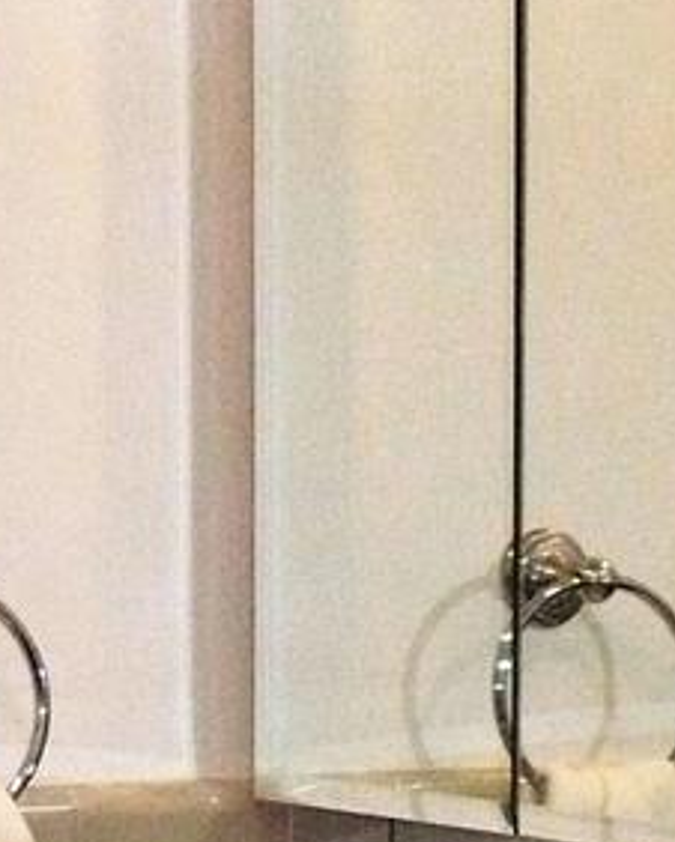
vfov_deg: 14.0
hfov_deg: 11.8
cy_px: 1172
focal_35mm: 131
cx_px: 291
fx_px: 3268
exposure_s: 1/125
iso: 800
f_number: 2.8
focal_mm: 6.1
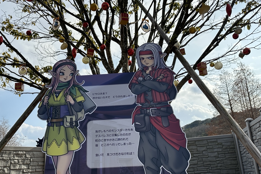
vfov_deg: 37.7
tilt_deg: +14.9
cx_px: 111
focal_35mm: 35
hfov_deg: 54.2
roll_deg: +3.0
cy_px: 104
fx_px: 254
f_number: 1.78
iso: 80
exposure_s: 1/5848
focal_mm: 6.86
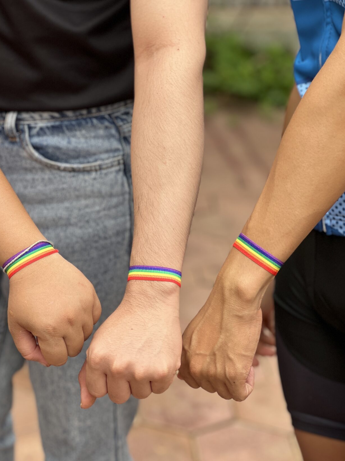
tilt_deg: -20.6
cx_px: 144
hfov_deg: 16.4
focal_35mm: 90
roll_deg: -0.1
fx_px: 1196
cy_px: 233
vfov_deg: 21.8
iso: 32
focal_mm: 9
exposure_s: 1/121
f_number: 2.8
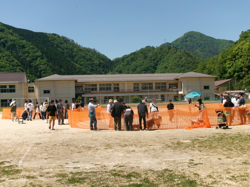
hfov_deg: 36.2
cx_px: 125
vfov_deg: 27.5
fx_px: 383
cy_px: 94
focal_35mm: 53
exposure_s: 1/105
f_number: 13.1
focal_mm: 9.5
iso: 100
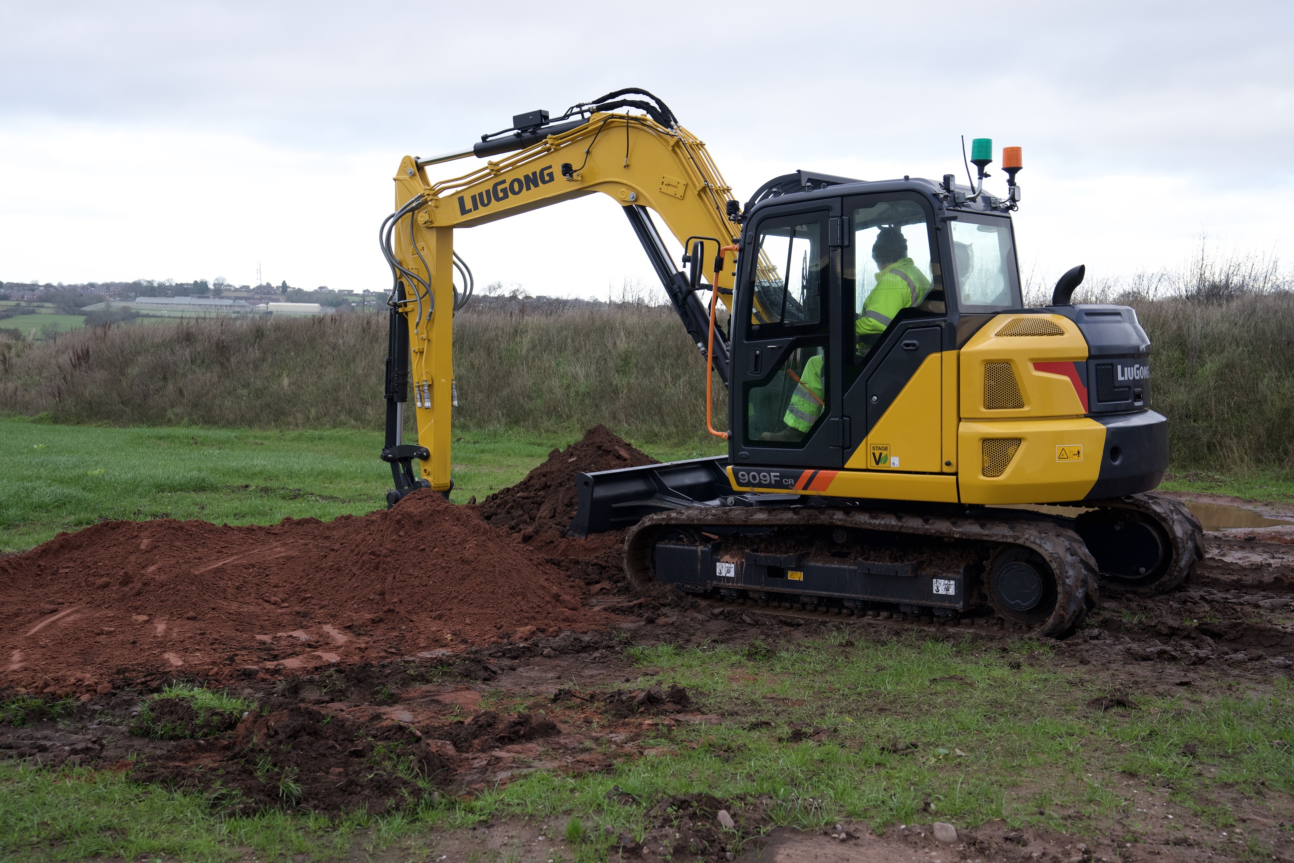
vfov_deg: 30.5
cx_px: 647
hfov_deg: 44.5
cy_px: 432
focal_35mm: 44
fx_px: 1581
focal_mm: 44
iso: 250
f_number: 5.6
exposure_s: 1/100
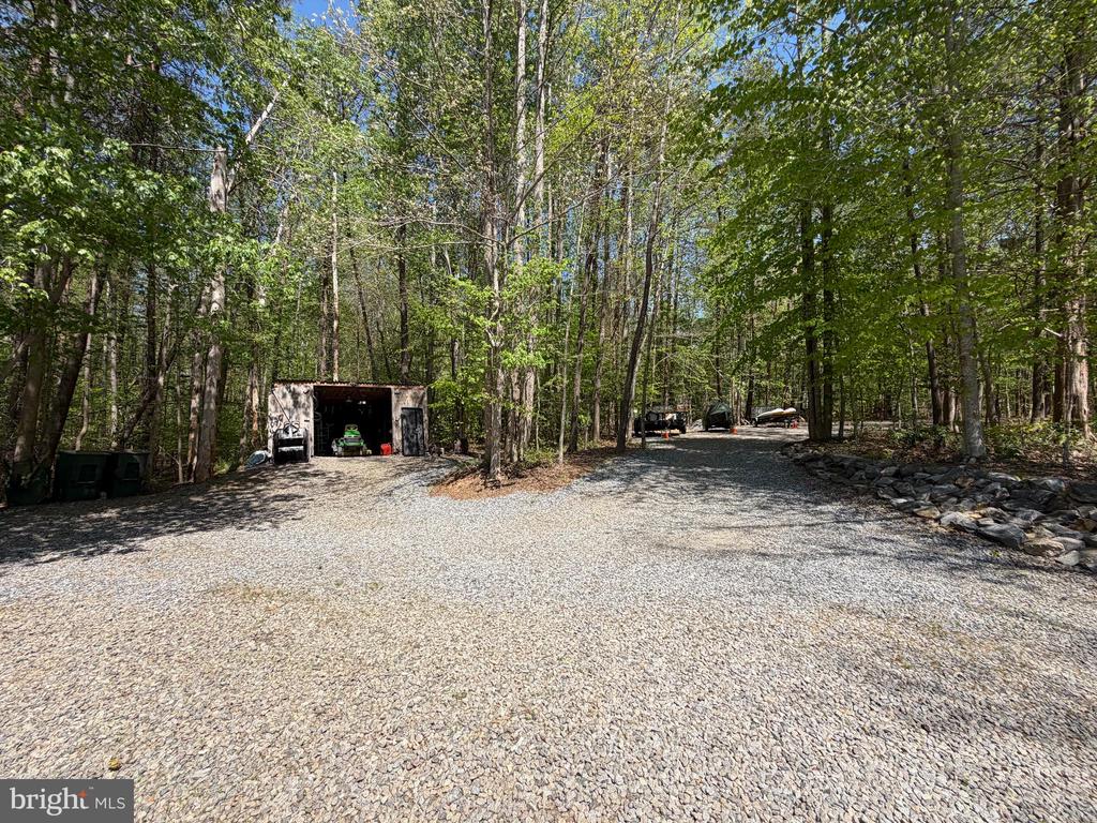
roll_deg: -1.1
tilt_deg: +2.5
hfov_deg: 102.1
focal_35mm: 14
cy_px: 412
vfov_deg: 85.7
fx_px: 444
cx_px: 548
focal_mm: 2.22
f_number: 2.2
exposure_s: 1/770
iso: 32
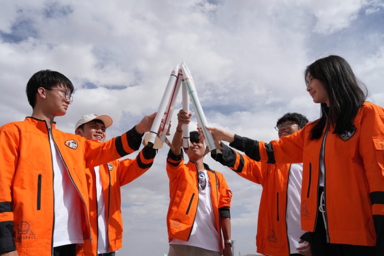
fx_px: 299
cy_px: 128
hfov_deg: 65.5
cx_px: 192
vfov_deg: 46.4
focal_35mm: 28
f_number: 11
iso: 2500
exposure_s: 1/8000
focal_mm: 28
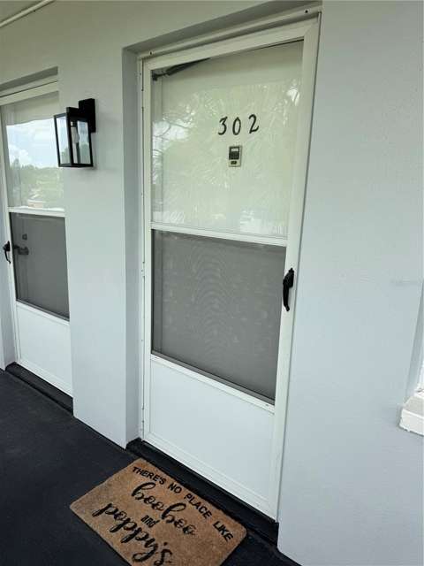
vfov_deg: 71.6
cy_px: 283
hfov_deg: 56.8
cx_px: 212
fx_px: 392
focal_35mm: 24
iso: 80
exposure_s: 1/995
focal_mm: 6.76
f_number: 1.78
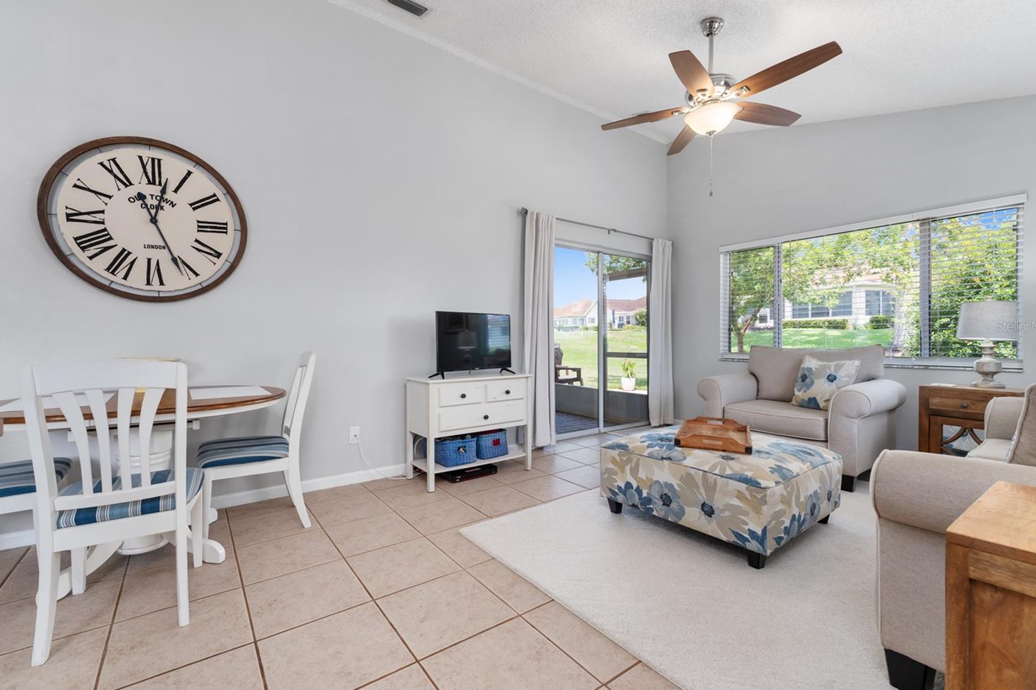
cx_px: 502
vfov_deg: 77.2
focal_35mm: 15
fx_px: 432
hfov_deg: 100.4
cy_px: 326
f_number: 7.1
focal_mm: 14
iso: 320
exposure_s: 1/8
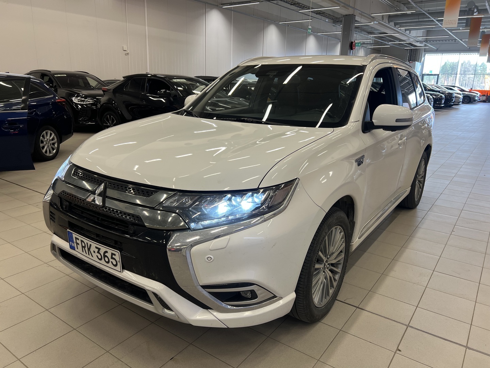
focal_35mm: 26
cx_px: 245
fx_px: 368
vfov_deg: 53.1
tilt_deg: -15.3
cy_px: 184
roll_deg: -0.9
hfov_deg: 67.3
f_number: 1.5
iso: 40
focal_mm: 5.7
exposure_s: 1/97
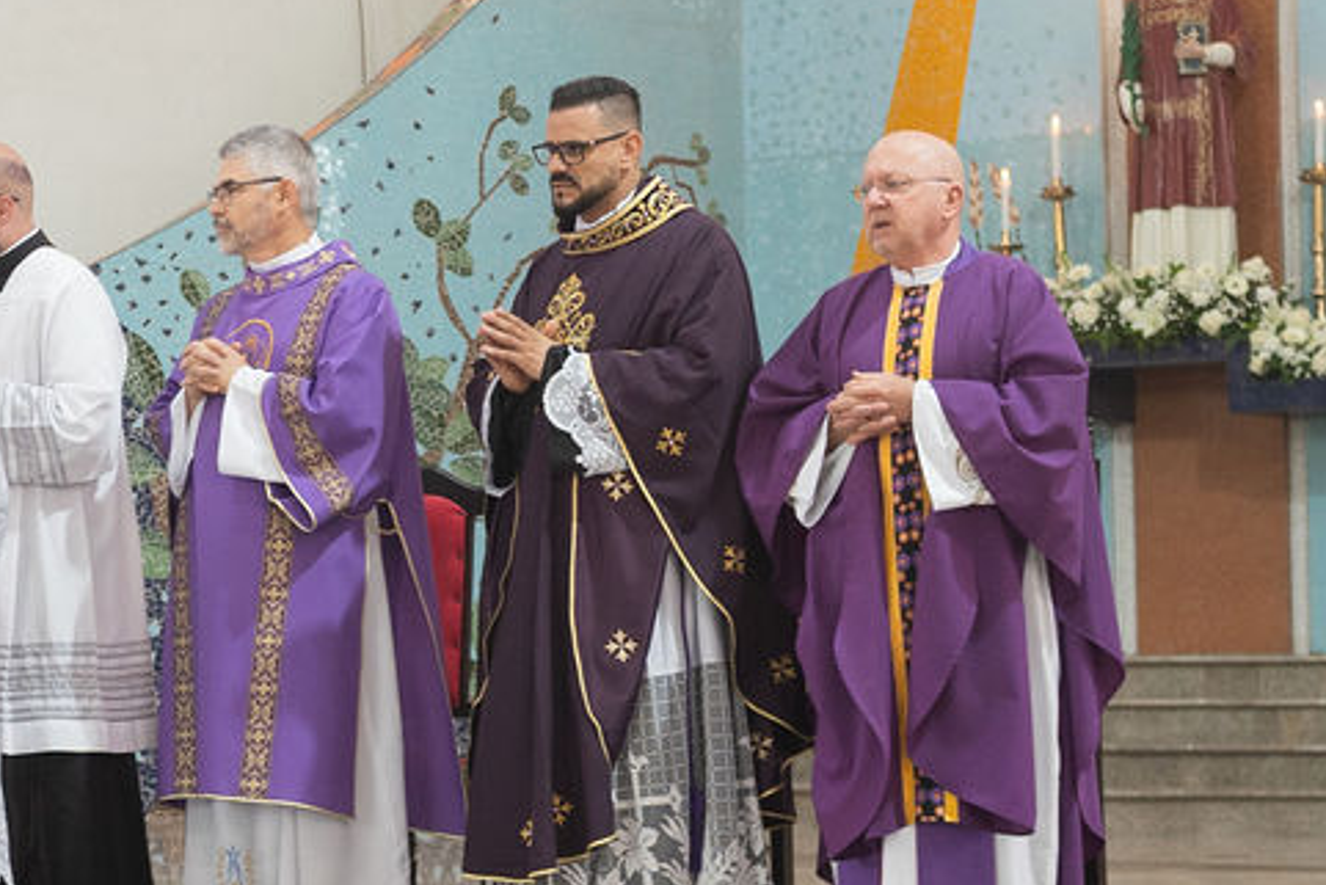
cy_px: 420
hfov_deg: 17.8
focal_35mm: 112
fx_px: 4126
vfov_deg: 12.2
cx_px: 8
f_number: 2.8
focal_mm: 35
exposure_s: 1/160
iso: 800
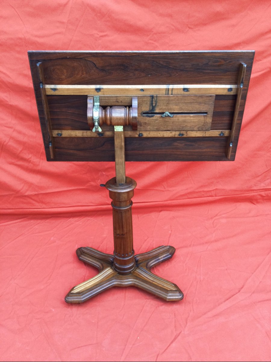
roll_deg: +2.0
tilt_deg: -28.9
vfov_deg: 58.4
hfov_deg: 45.4
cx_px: 136
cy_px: 181
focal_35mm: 31
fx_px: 324
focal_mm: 3.3
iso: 40
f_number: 2.4
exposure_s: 1/33
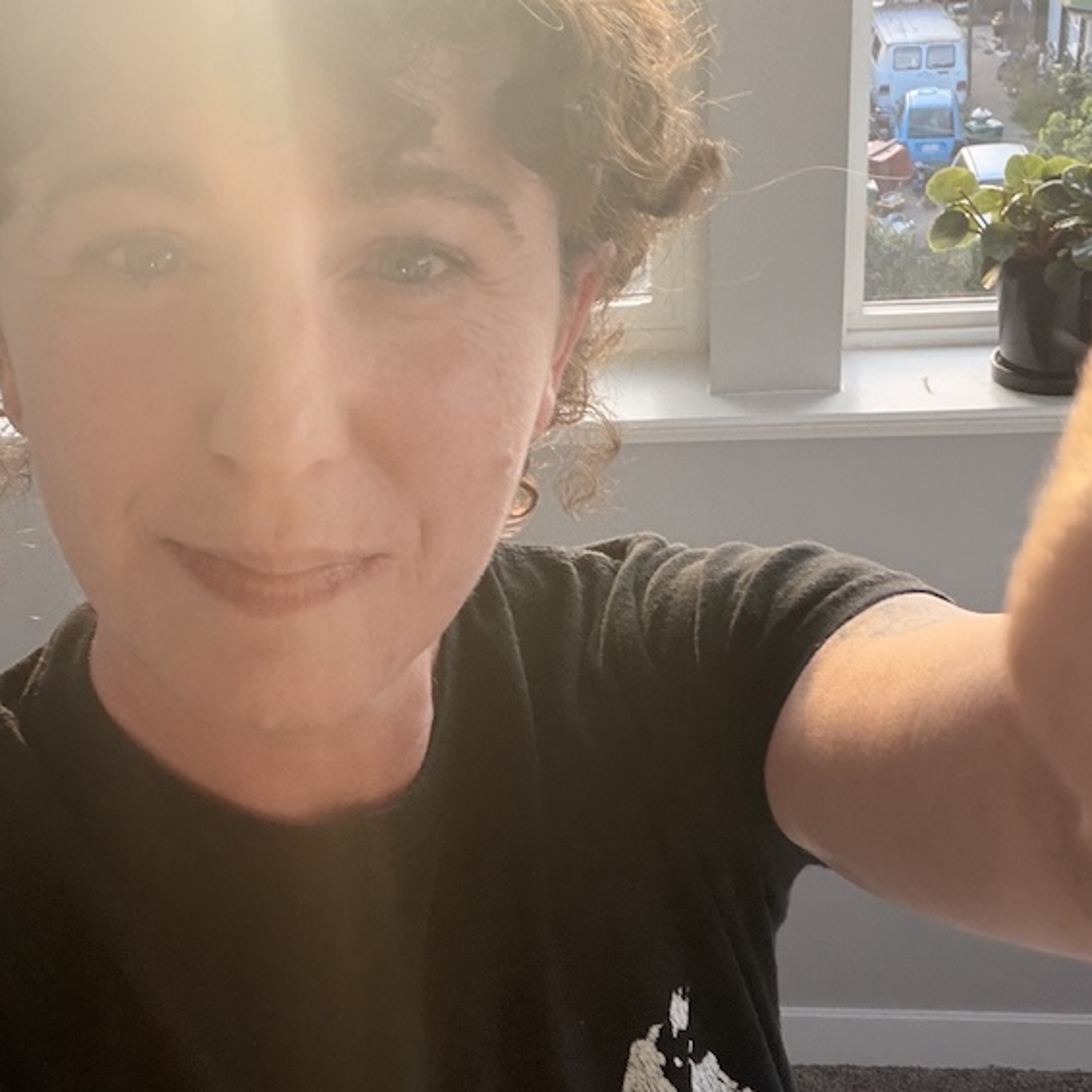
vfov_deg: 33.9
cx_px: 390
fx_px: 1785
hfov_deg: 33.8
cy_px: 670
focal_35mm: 50
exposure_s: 1/66
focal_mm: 2.71
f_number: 1.9
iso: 80
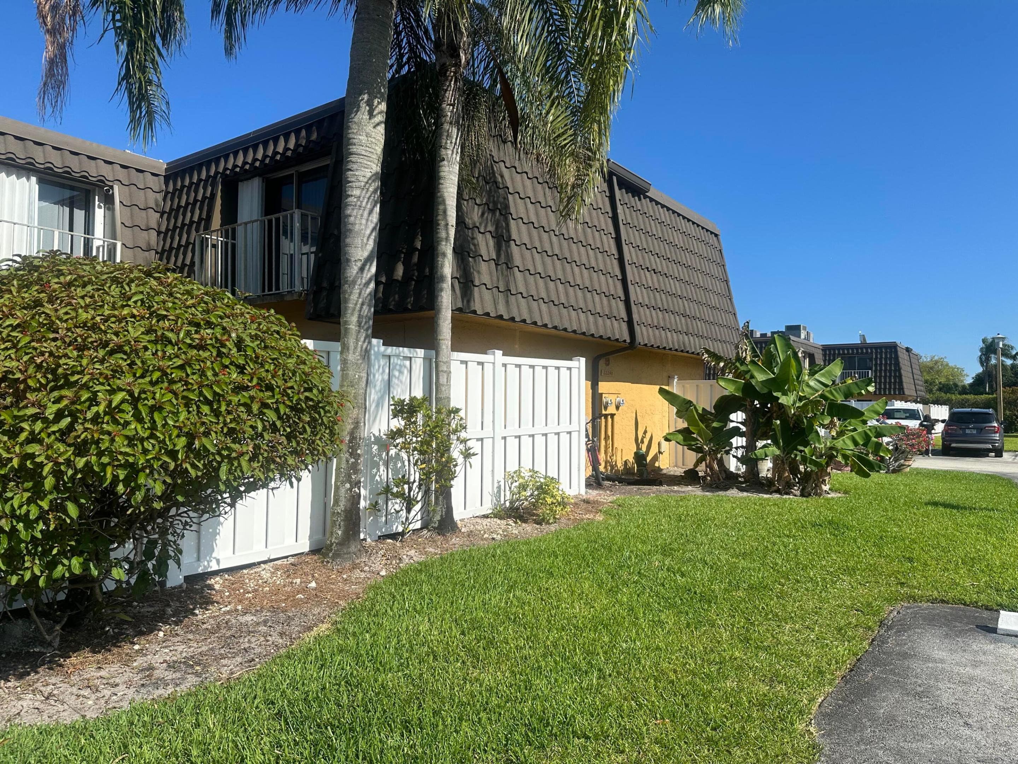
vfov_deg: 56.8
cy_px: 382
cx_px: 509
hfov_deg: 71.6
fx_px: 706
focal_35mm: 24
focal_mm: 6.86
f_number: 1.78
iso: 80
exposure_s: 1/5000
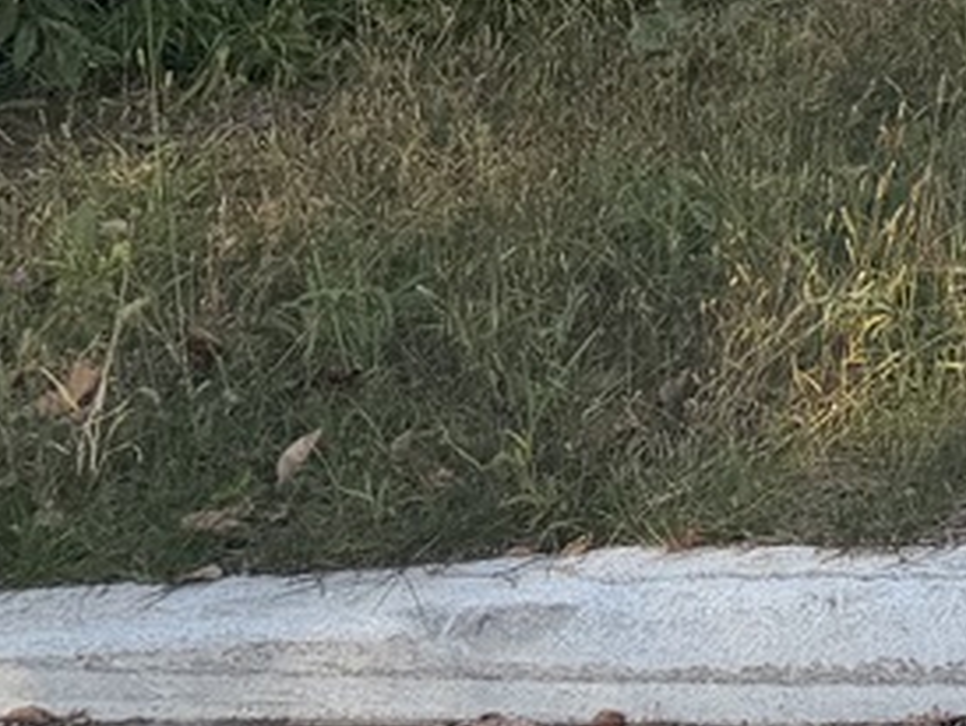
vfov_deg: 10.6
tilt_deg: +2.7
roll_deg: +1.4
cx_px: 2225
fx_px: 3519
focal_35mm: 126
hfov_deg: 12.6
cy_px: -828
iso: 80
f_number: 1.78
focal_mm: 6.76
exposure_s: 1/1585
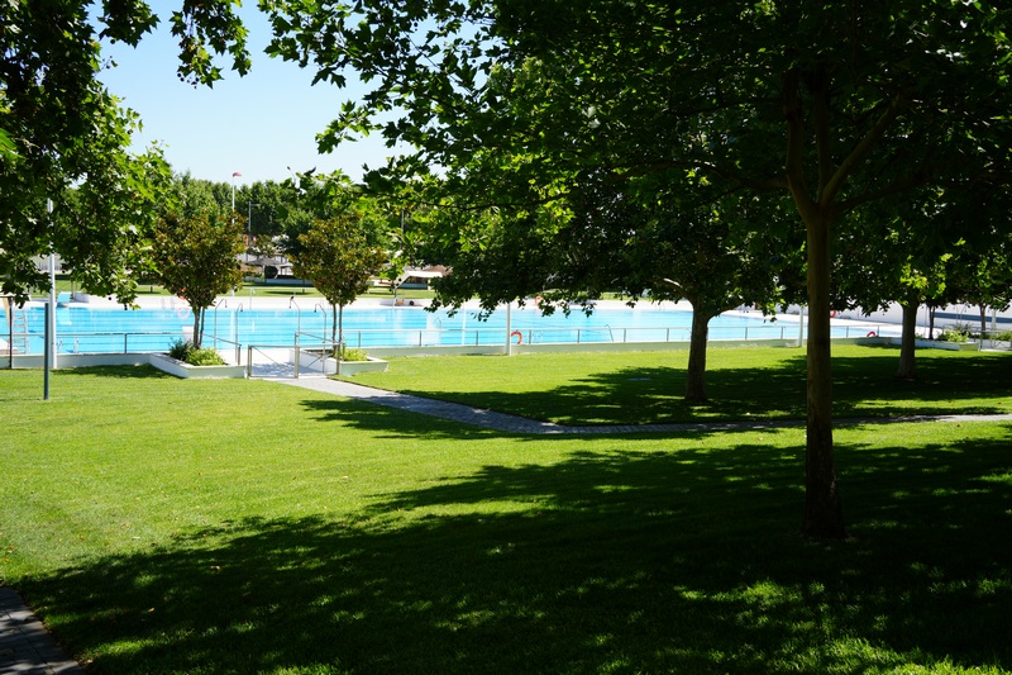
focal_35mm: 35
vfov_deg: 37.8
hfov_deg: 54.4
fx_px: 984
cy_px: 338
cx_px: 506
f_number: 8
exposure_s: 1/125
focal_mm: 35
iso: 100
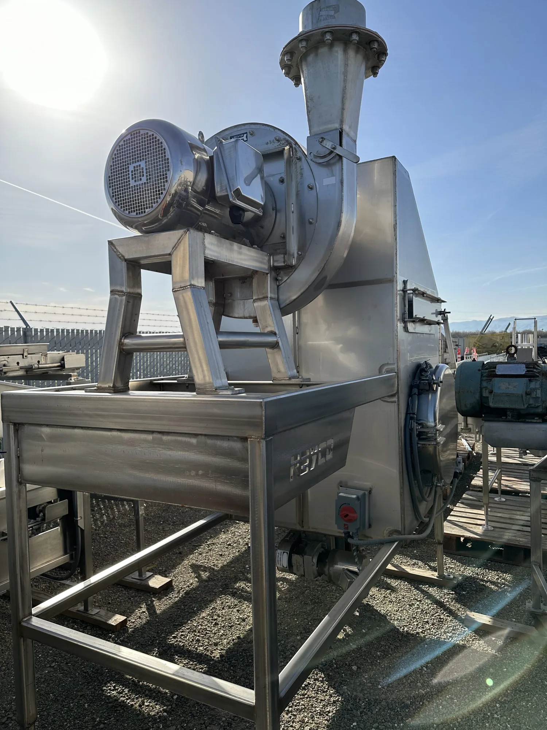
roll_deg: +1.5
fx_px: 506
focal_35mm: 24
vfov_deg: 71.6
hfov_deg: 56.8
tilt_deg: -4.5
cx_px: 274
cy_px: 365
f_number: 1.78
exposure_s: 1/5525
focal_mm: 6.86
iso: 80
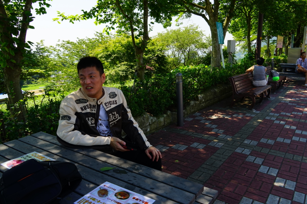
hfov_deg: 67.4
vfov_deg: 47.9
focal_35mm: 27
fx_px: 230
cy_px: 102
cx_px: 154
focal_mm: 18
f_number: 8
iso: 100
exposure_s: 1/100
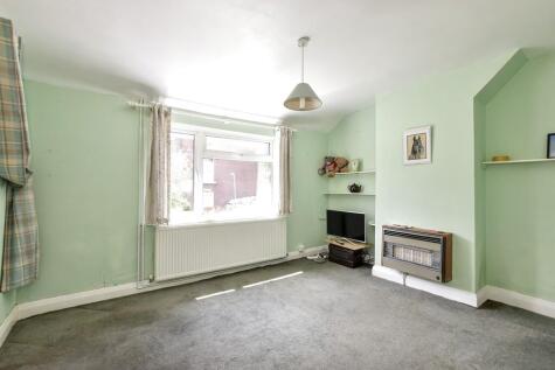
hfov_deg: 100.4
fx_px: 231
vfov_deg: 77.4
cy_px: 185
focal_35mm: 15
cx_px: 278
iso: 640
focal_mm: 10
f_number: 8
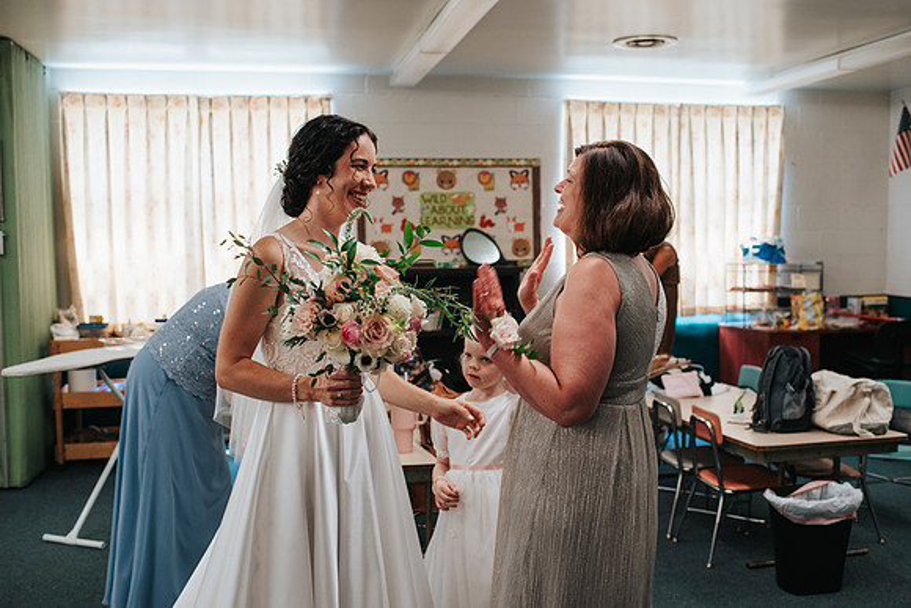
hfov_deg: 53.5
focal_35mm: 36
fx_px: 904
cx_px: 456
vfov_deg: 37.2
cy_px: 304
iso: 640
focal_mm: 35
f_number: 3.2
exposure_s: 1/125
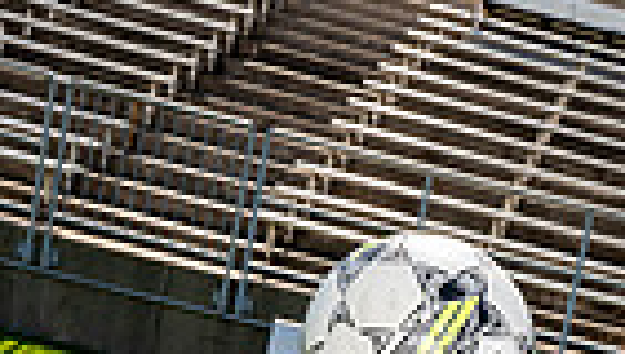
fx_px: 2325
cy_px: 889
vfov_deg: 8.0
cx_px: 585
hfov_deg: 15.1
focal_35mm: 140
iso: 320
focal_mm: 42
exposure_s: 1/250
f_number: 11
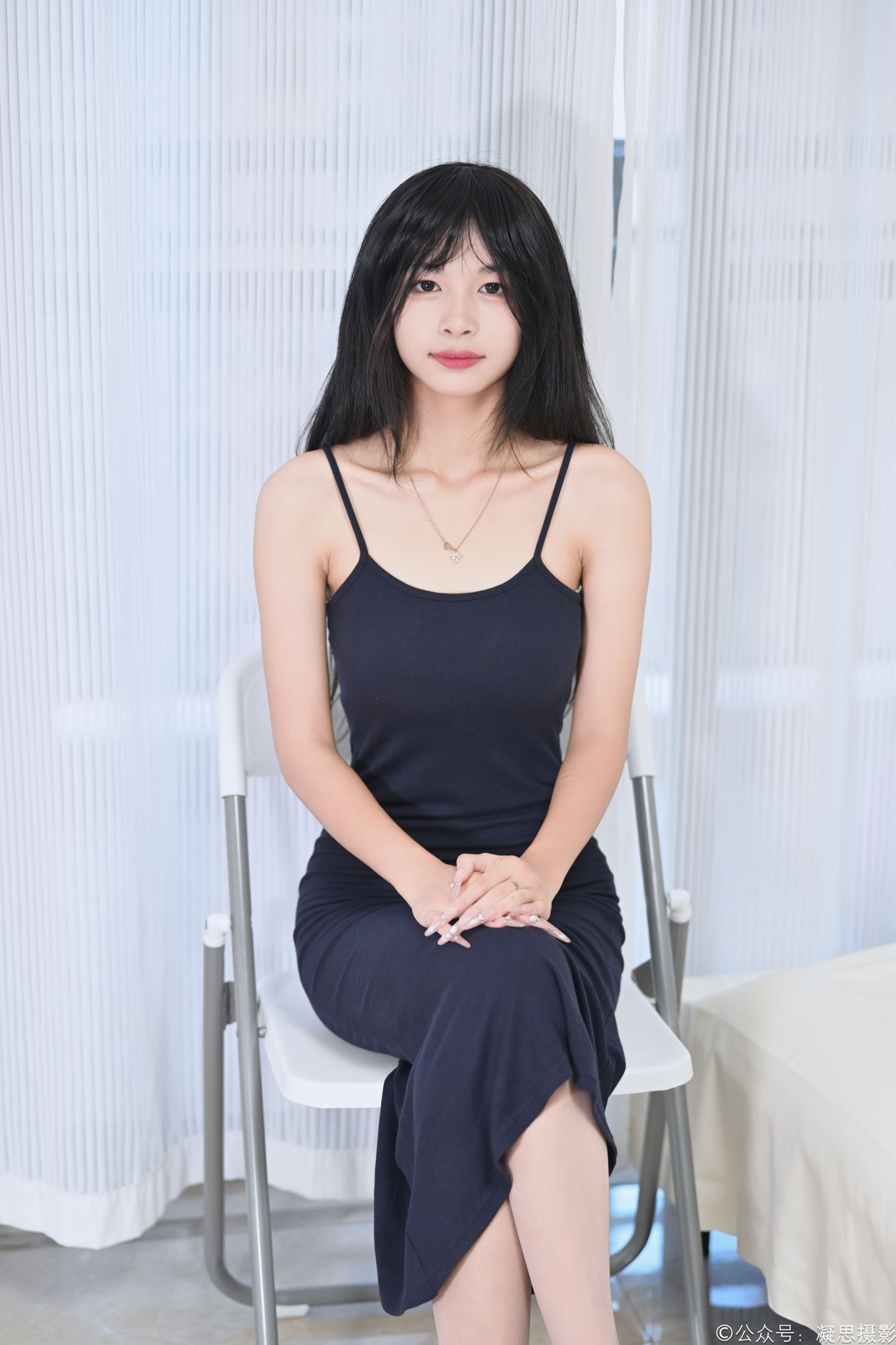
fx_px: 2501
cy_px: 672
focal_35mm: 67
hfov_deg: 20.3
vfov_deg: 30.1
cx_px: 448
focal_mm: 67
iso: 1600
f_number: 2.5
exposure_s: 1/100
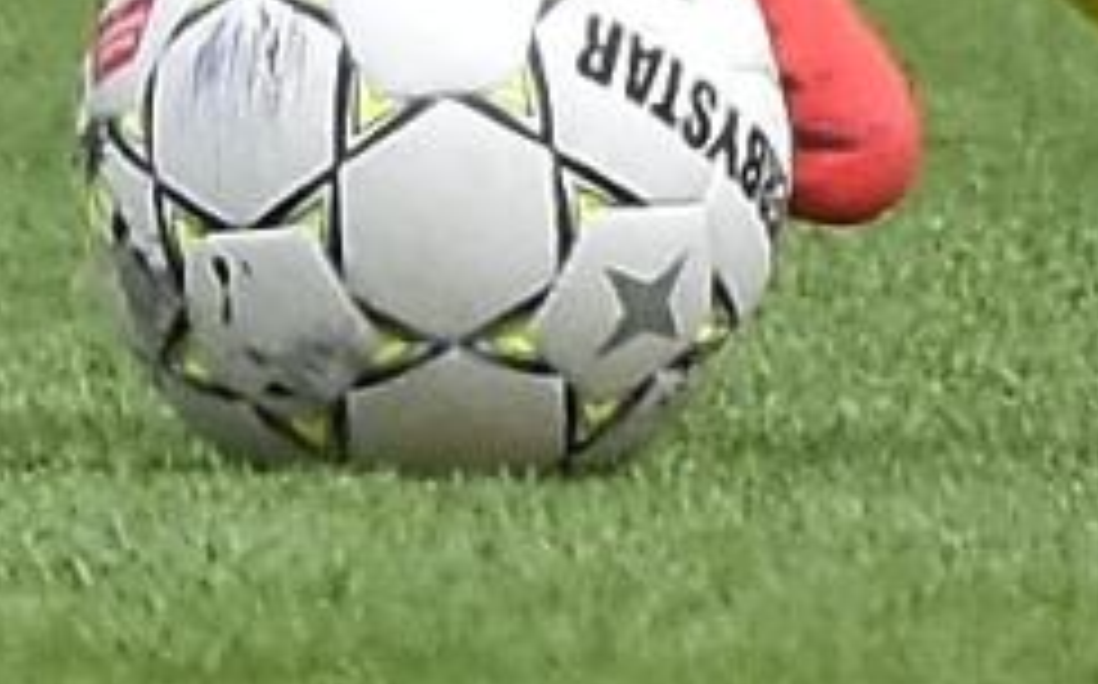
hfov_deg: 1.1
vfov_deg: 0.7
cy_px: -1971
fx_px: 57641
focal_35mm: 1928
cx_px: -608
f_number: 4.5
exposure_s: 1/1600
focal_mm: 160
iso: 250
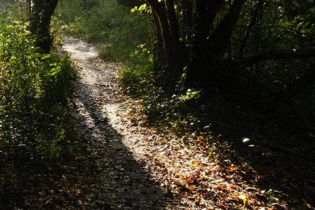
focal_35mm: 60
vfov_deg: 21.6
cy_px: -14
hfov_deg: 29.8
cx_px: -37
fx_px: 525
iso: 2500
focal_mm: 16
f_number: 11
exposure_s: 1/100
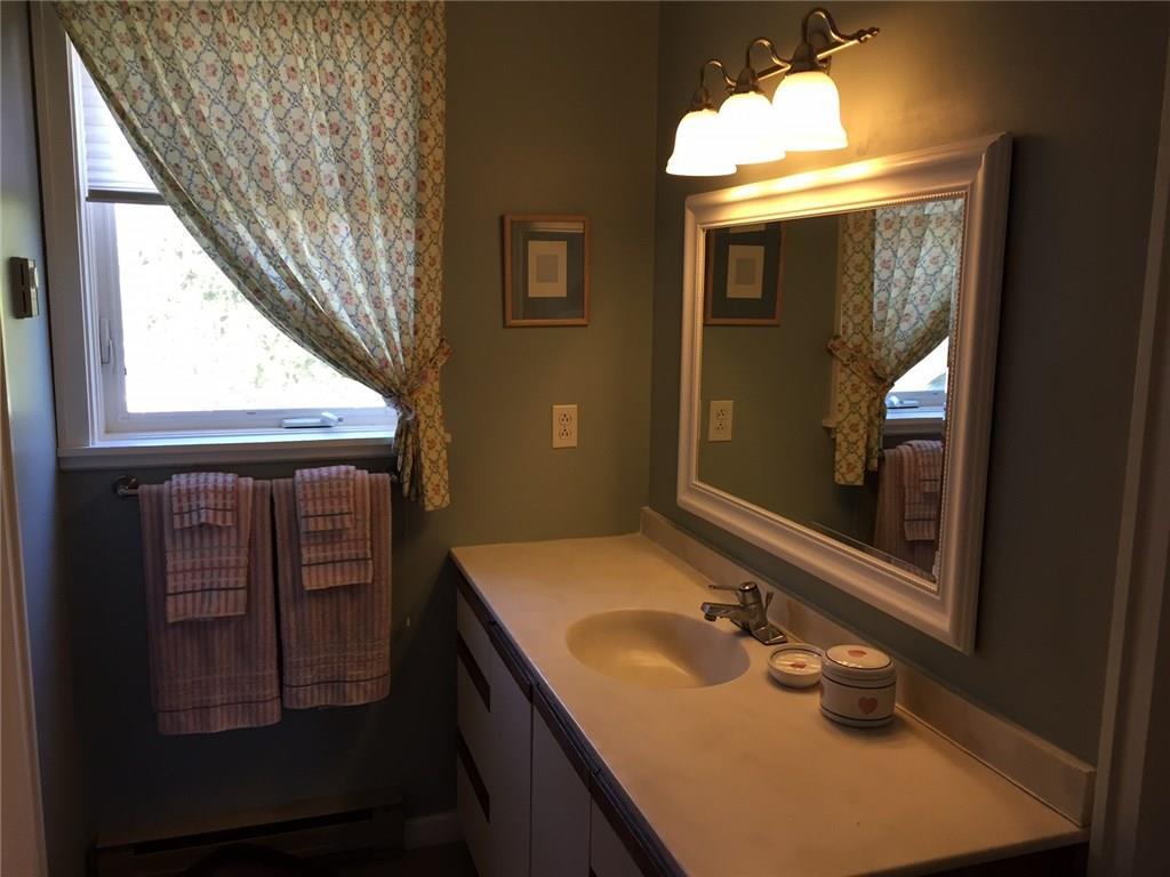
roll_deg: -0.1
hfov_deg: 61.7
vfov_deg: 48.2
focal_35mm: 29
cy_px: 438
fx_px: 980
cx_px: 585
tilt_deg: -10.4
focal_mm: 4.15
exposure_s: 1/30
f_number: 2.2
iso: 64
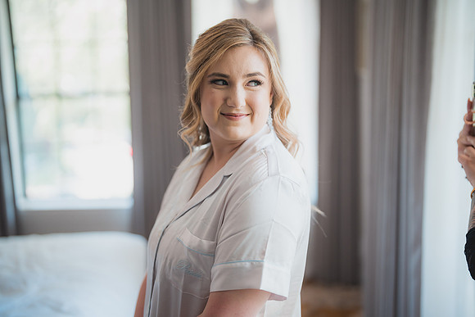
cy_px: 158
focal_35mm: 50
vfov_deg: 27.0
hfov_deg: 39.6
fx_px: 660
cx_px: 238
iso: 400
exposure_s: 1/400
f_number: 1.2
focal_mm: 50
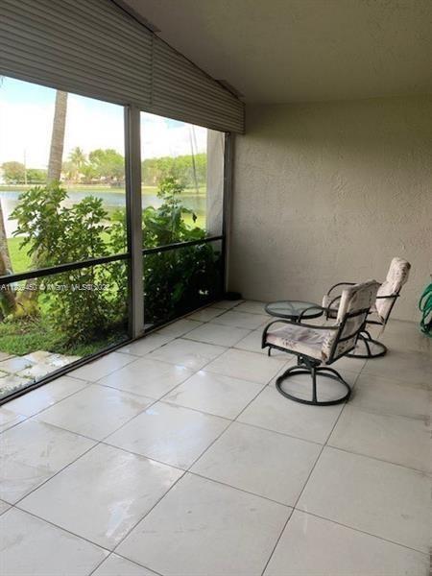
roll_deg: -1.2
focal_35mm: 26
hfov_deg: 53.1
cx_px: 216
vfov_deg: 67.3
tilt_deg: -11.1
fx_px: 433
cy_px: 288
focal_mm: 4.25
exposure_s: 1/122
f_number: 1.8
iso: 32
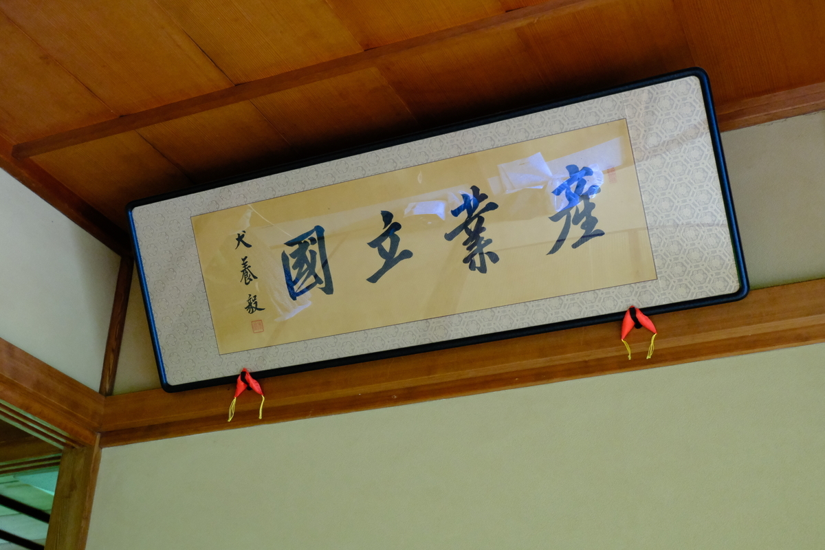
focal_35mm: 48
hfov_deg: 41.1
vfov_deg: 28.1
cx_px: 412
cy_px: 275
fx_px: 1100
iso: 6400
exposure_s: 1/70
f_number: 4.9
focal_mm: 32.3
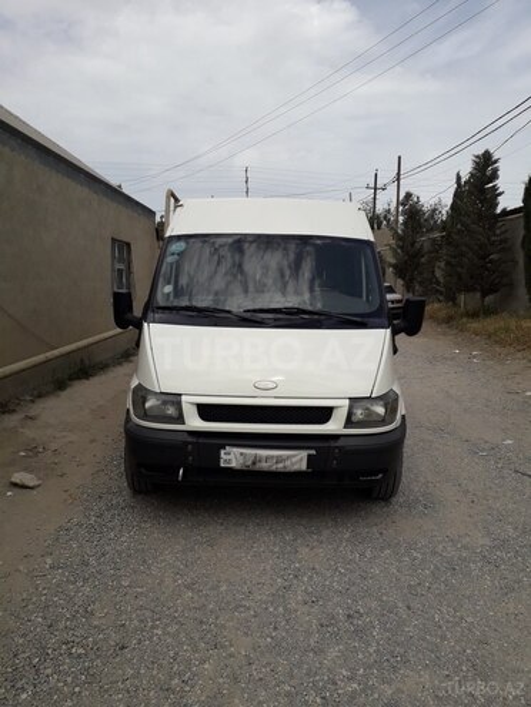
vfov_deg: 65.3
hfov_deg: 51.4
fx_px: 552
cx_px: 266
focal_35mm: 27
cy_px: 354
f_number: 1.9
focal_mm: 3.6
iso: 40
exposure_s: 1/2618
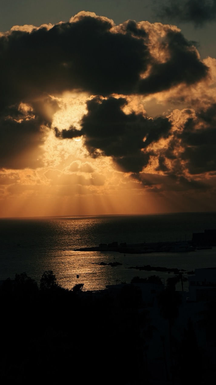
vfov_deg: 19.5
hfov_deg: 11.0
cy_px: 192
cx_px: 90
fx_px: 1120
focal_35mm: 110
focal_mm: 16.89
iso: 25
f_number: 2.8
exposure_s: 1/8696
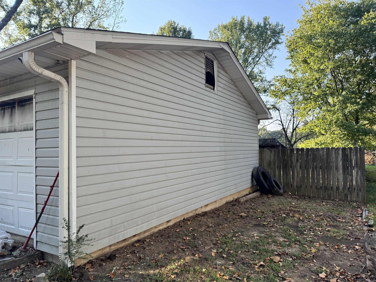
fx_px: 261
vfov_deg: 56.8
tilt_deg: +0.8
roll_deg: +1.0
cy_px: 141
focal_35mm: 24
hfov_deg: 71.6
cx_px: 188
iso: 80
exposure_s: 1/664
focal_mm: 6.76
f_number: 1.78
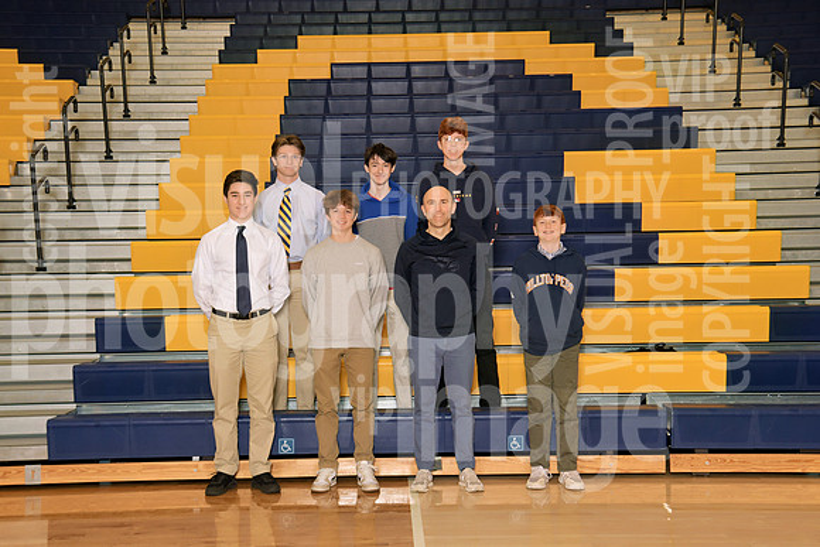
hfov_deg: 38.2
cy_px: 274
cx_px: 410
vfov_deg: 26.0
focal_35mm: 52
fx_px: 1185
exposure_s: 1/125
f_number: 11
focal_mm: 52
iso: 1000
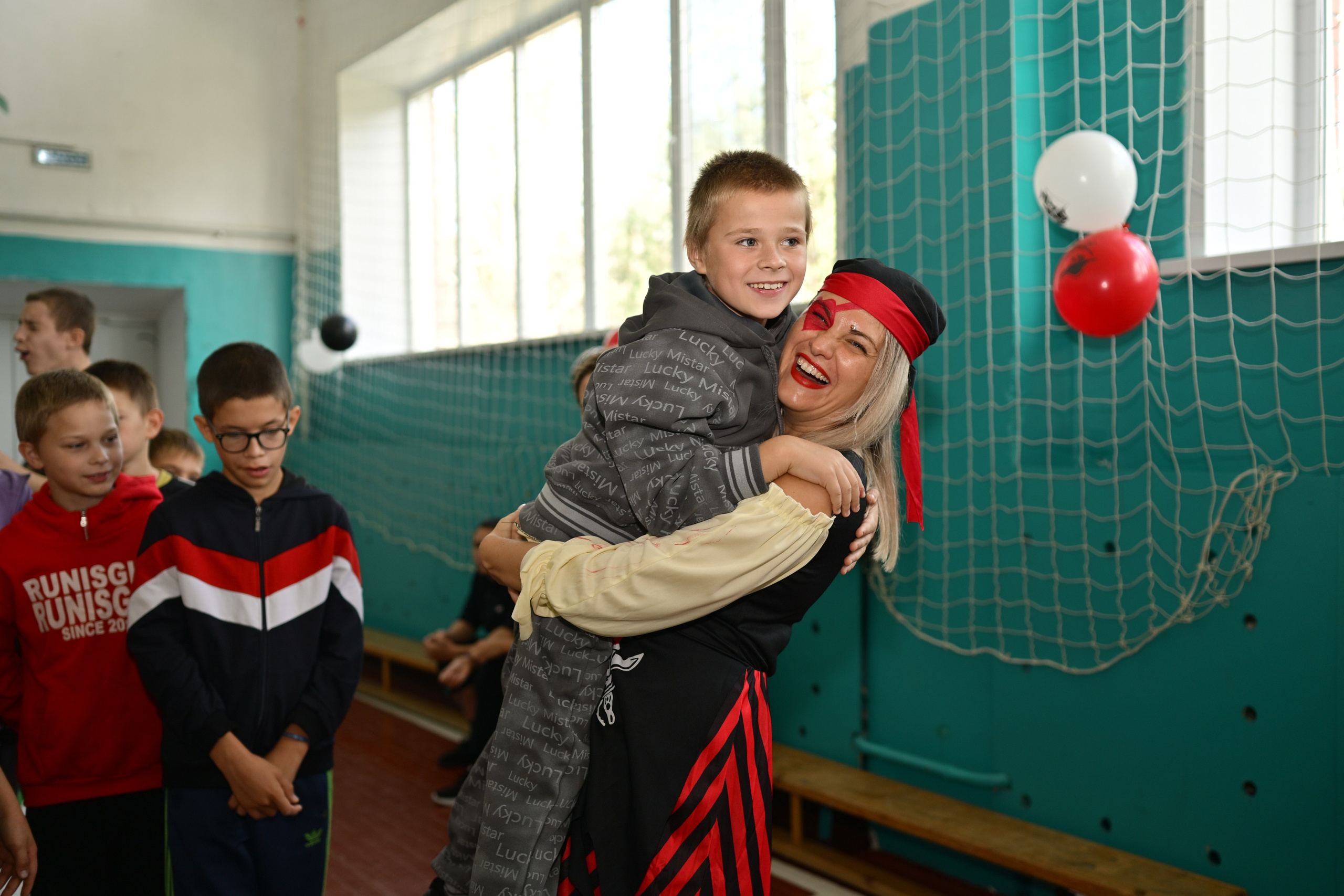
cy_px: 448
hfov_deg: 54.4
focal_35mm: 35
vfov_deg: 37.9
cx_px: 672
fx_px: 1307
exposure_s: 1/320
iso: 200
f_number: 2.2
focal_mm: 35
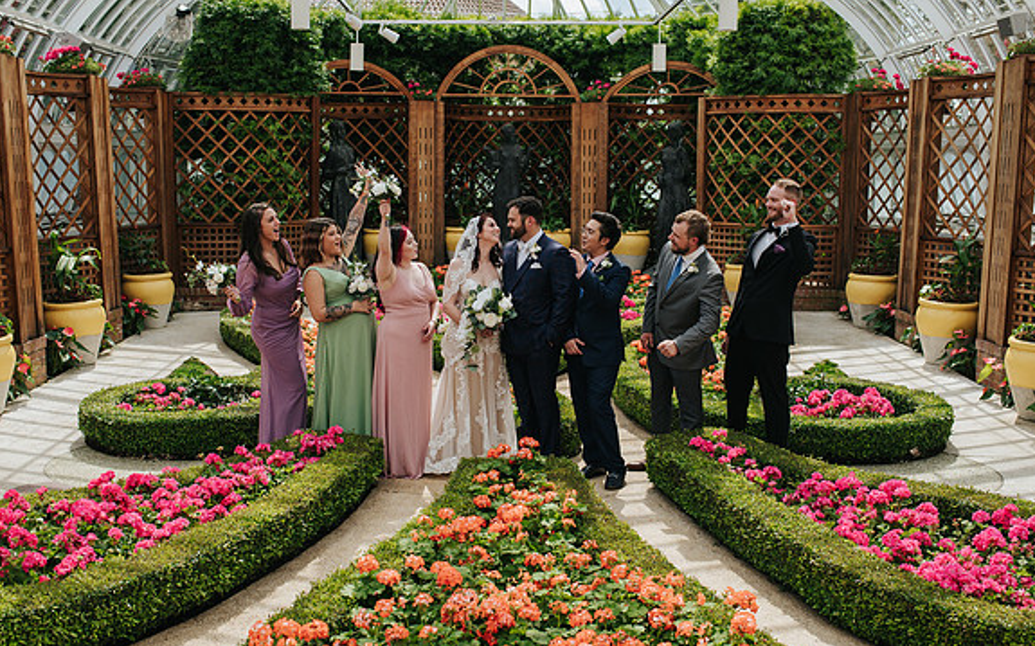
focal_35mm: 43
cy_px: 330
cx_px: 495
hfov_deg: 46.2
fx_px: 1213
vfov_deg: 29.8
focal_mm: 35
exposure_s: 1/1250
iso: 280
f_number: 3.5
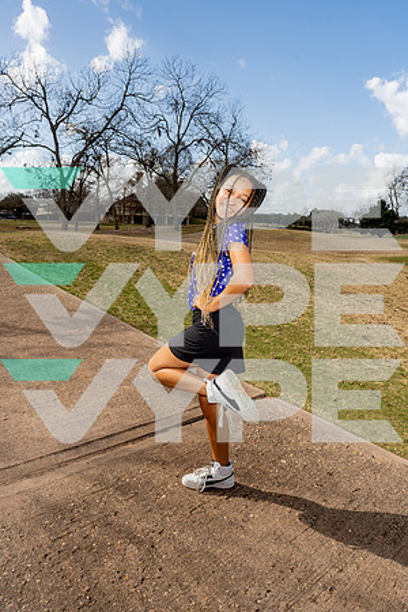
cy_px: 306
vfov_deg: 71.5
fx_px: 425
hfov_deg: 51.3
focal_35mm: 25
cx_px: 204
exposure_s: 1/250
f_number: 8
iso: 100
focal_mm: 25
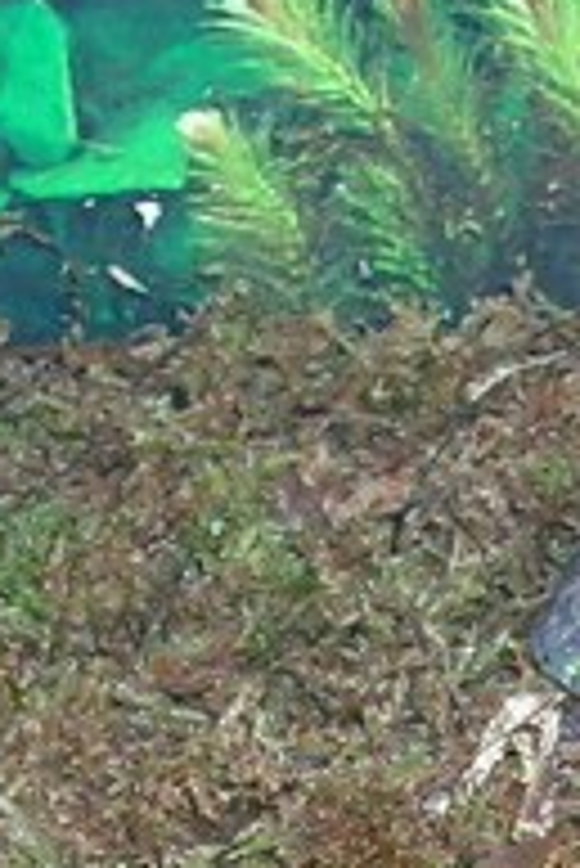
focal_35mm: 278
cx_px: 587
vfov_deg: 7.2
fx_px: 6706
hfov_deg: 4.9
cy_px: 1428
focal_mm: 7.7
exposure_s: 1/60.1
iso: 90
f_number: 3.2
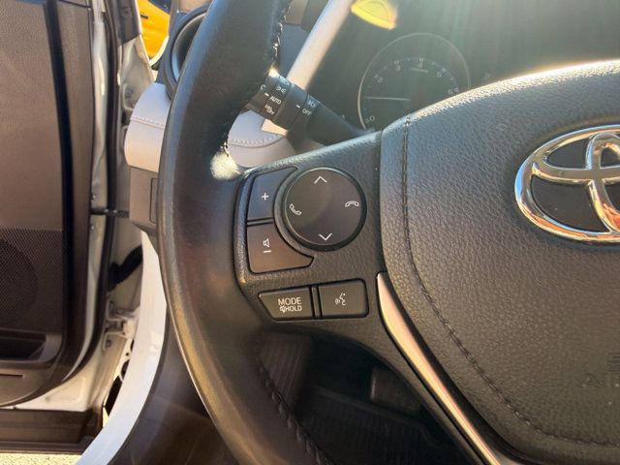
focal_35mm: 24
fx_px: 430
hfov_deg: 71.6
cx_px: 310
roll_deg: -11.5
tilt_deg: -22.9
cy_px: 232
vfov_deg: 56.8
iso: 50
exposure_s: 1/121
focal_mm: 2.22
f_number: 2.2
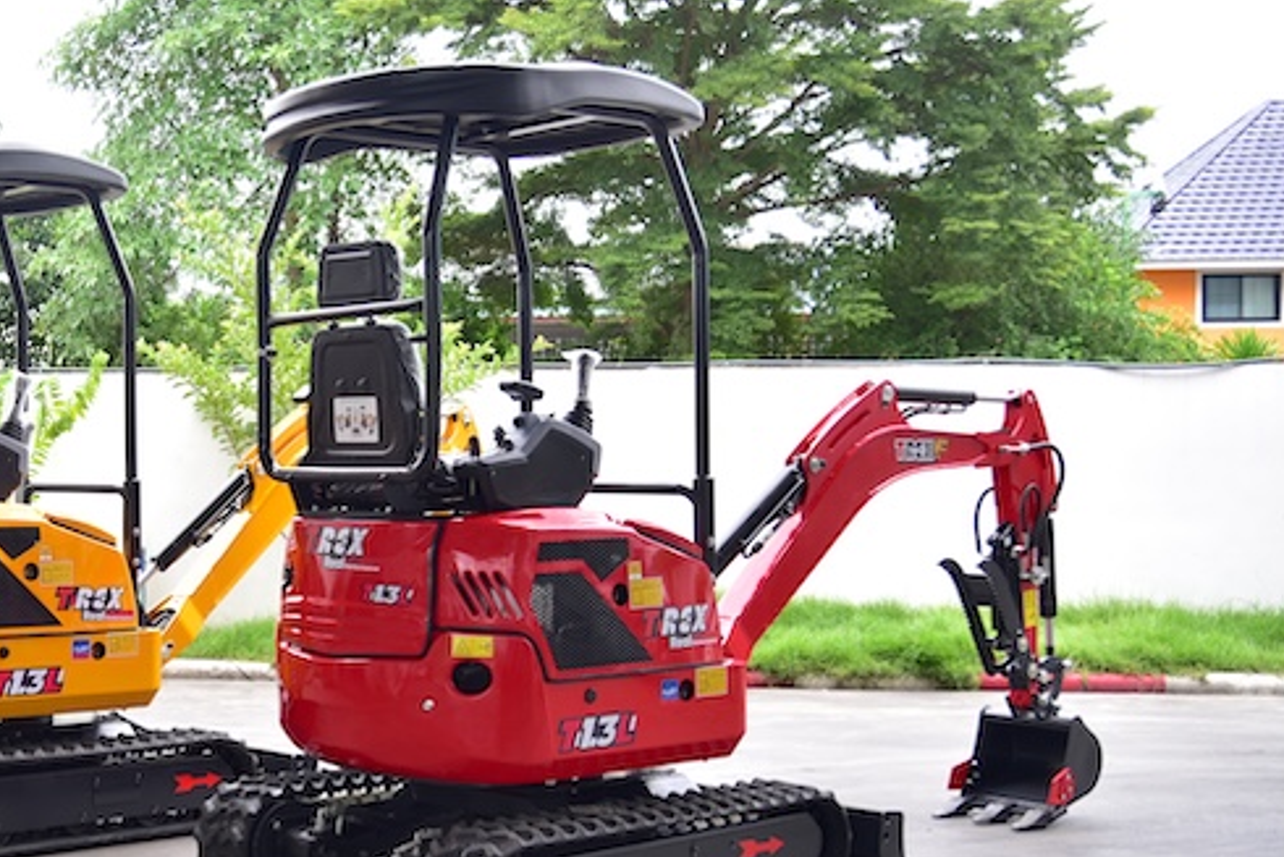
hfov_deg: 37.2
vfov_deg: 26.0
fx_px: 1855
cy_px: 495
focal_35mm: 52
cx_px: 308
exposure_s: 1/50
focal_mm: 34
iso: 100
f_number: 4
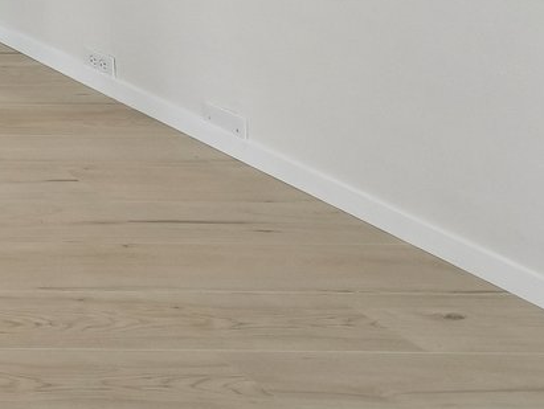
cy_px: -313
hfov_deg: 16.5
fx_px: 1054
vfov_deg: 17.9
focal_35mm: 67
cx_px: -679
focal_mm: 14
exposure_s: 1/25
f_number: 8
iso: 640
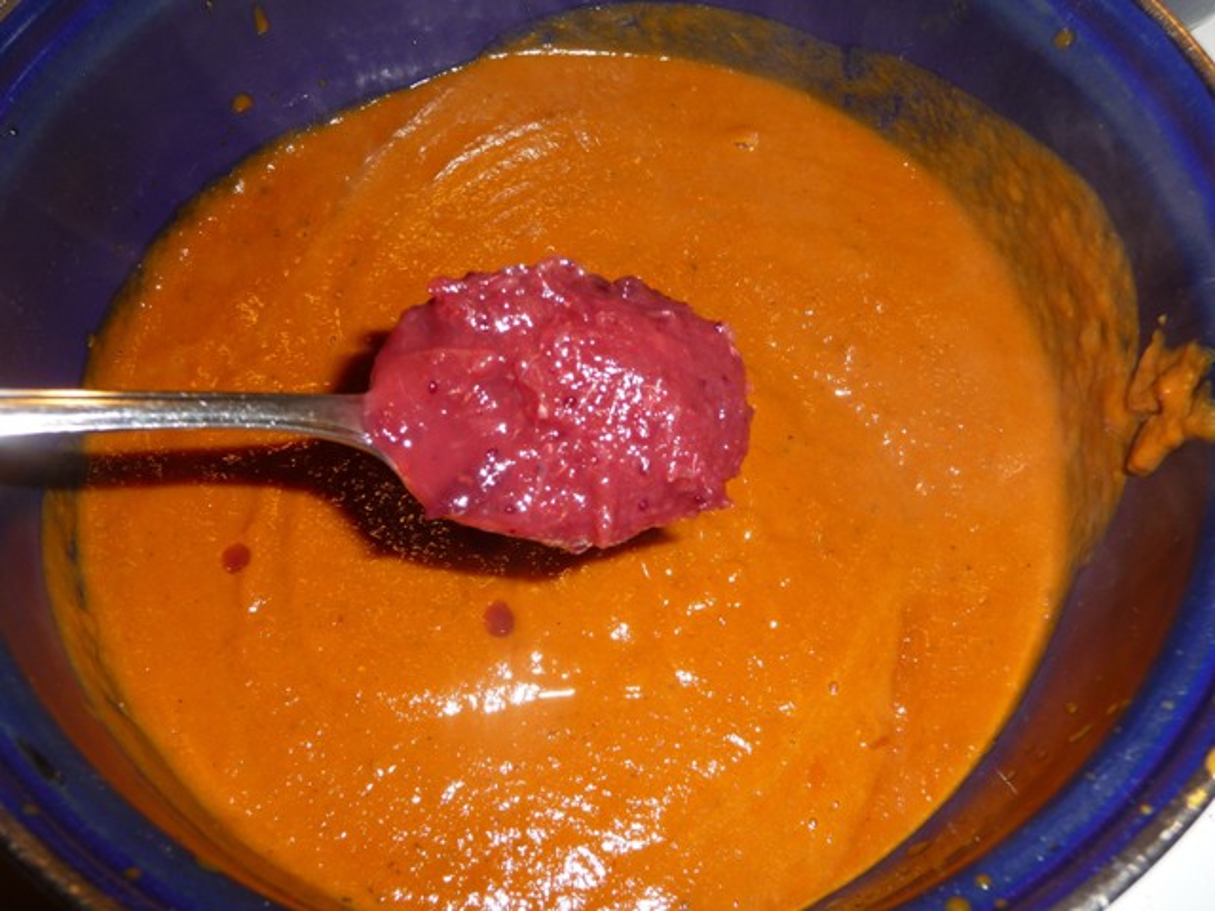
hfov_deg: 49.0
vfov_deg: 37.7
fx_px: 1334
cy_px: 456
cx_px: 608
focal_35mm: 38
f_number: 3.8
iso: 100
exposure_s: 1/30
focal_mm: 6.3
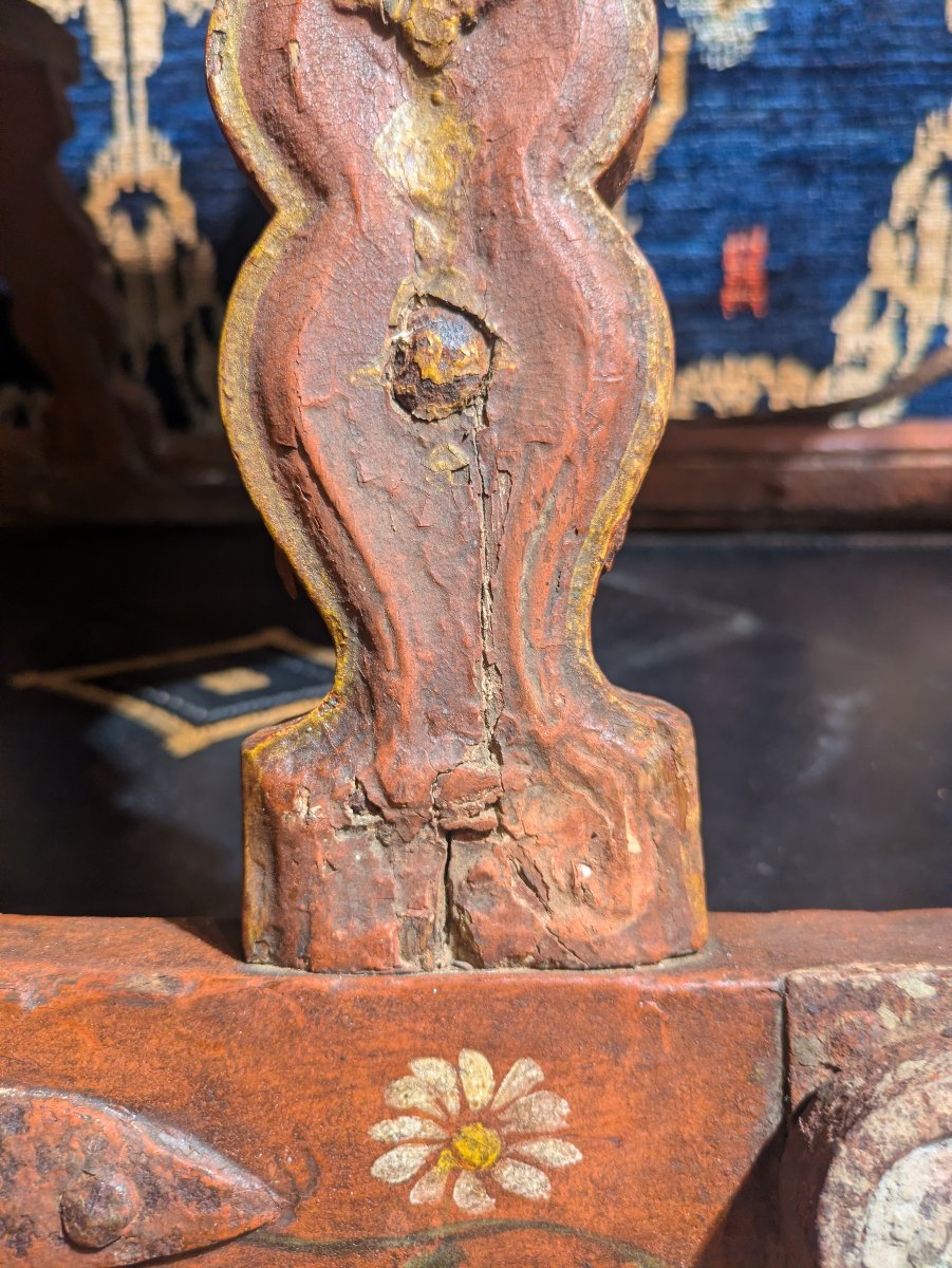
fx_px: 916
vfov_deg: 69.4
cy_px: 634
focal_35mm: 25
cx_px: 476
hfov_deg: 54.9
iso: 205
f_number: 1.89
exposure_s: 1/50
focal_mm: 5.43
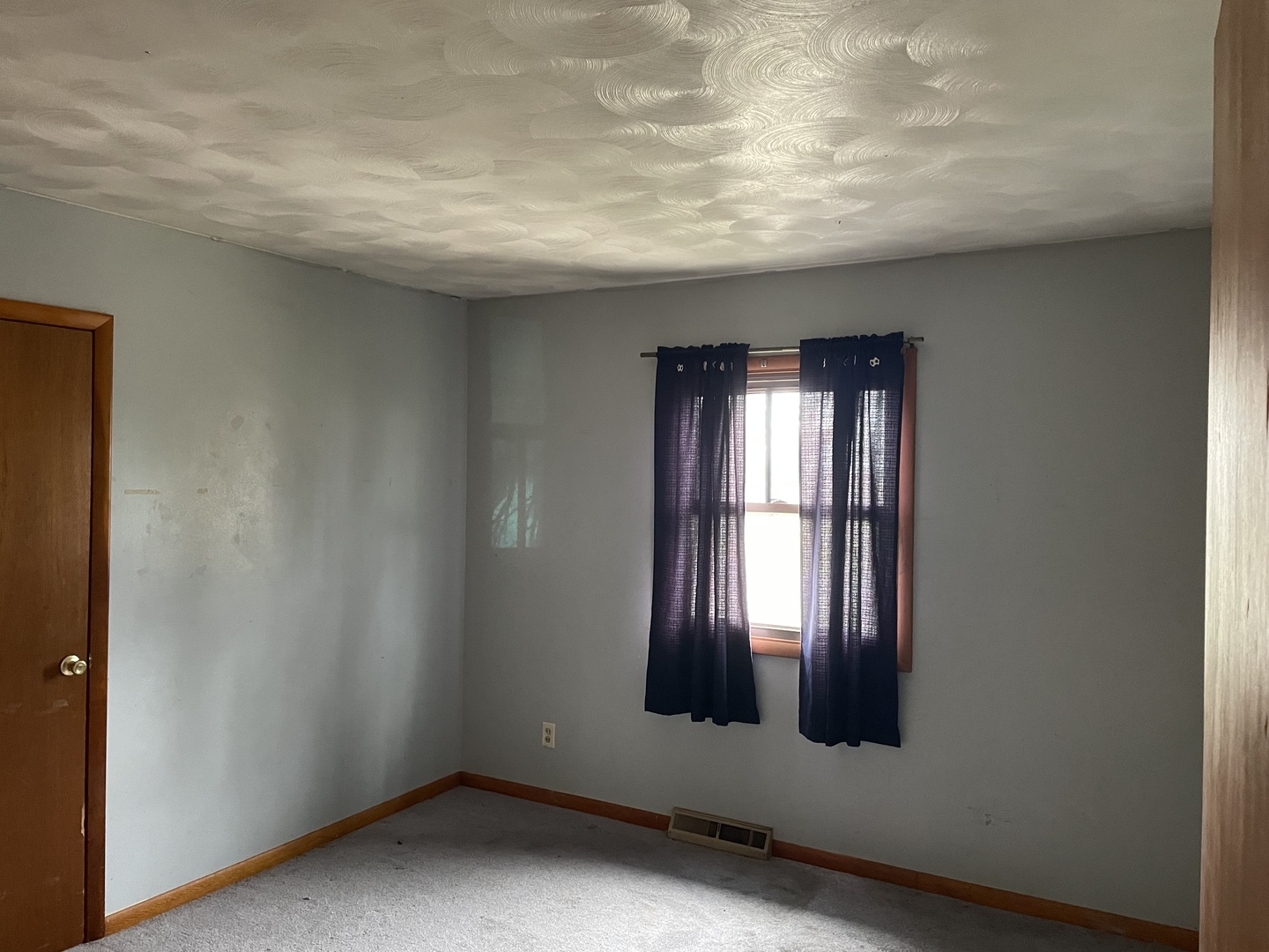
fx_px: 953
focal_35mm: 26
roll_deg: -1.3
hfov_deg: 67.3
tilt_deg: -0.4
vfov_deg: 53.1
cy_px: 476
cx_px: 634
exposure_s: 1/30
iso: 500
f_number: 1.6
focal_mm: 4.2
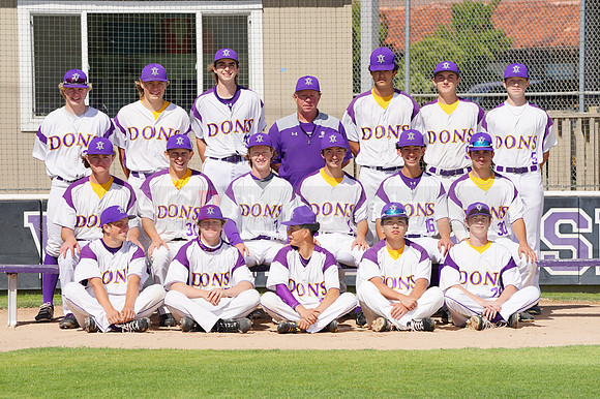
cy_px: 200
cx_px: 300
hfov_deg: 9.2
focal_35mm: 224
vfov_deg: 6.1
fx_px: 3731
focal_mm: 224
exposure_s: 1/250
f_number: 11
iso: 100
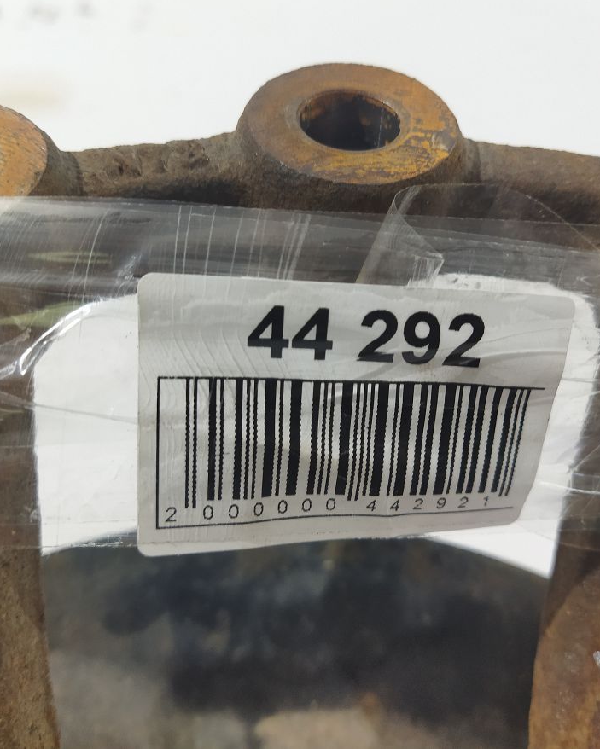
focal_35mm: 36
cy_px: 366
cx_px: 318
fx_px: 799
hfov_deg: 41.2
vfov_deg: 50.3
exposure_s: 1/50
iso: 225
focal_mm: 4.71
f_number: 1.79
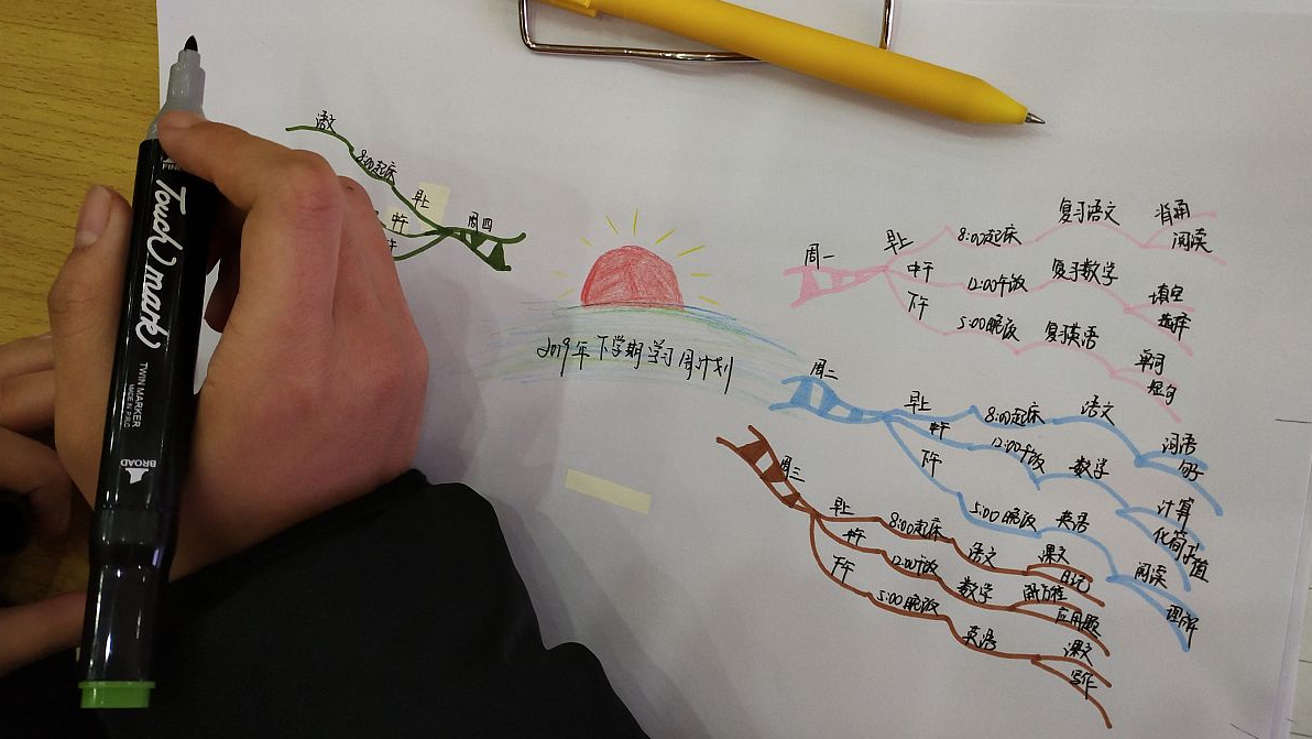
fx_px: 1183
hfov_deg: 58.0
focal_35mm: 34
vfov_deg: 34.6
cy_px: 337
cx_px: 656
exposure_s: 1/100
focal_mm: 4.05
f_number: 1.78
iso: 220
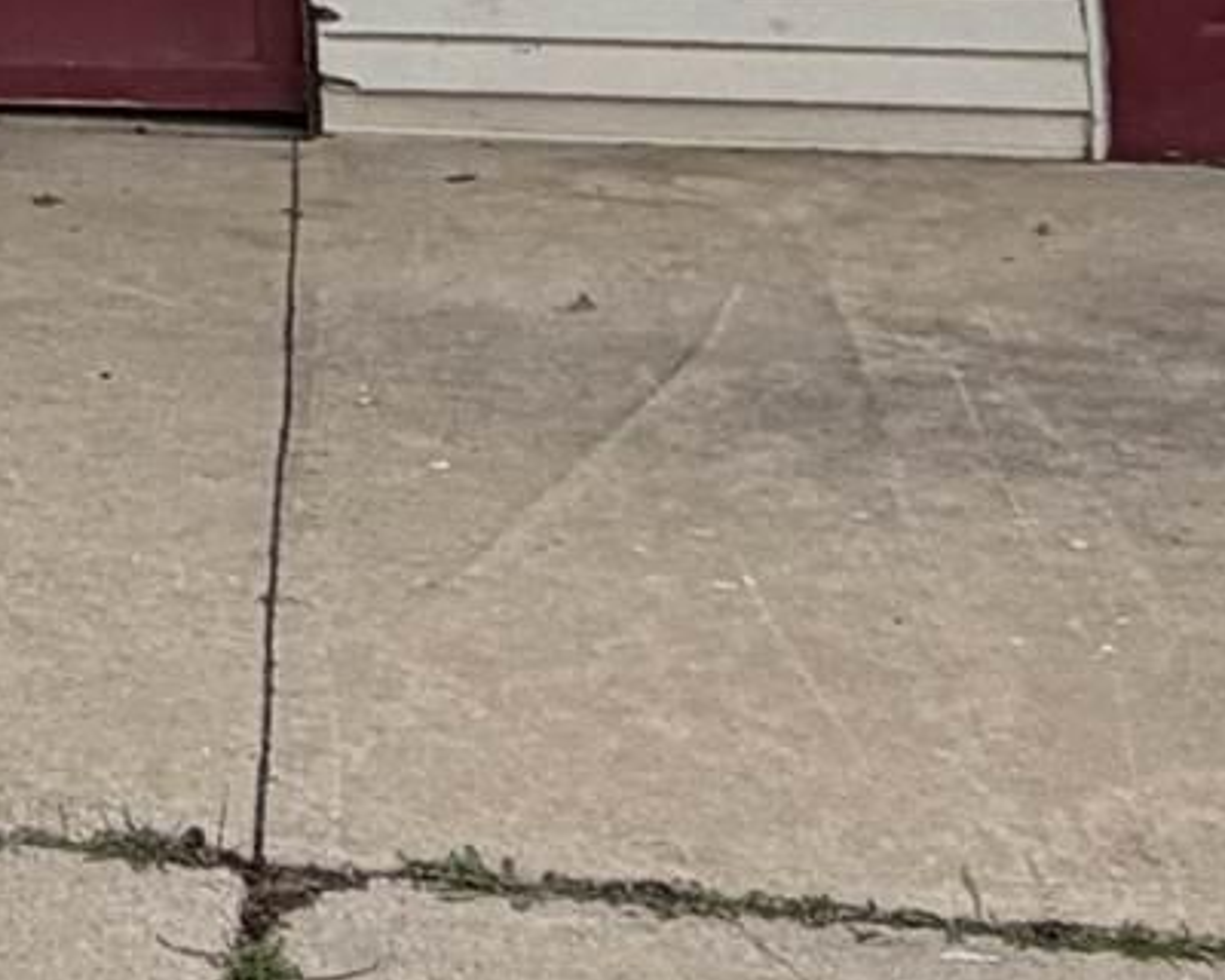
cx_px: -922
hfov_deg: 15.8
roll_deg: +2.0
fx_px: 3807
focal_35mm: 105
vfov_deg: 13.1
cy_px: -845
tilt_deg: +4.3
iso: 50
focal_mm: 2.22
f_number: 2.2
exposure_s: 1/502
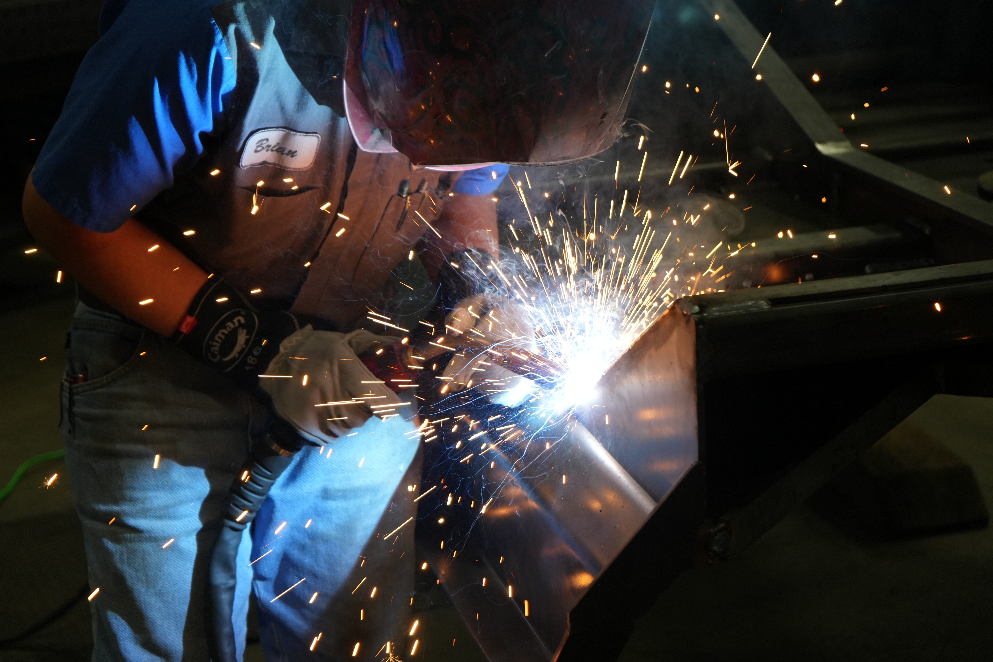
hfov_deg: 28.8
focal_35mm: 70
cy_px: 331
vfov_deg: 19.5
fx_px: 1931
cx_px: 496
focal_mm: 70
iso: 1600
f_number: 5.6
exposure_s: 1/160
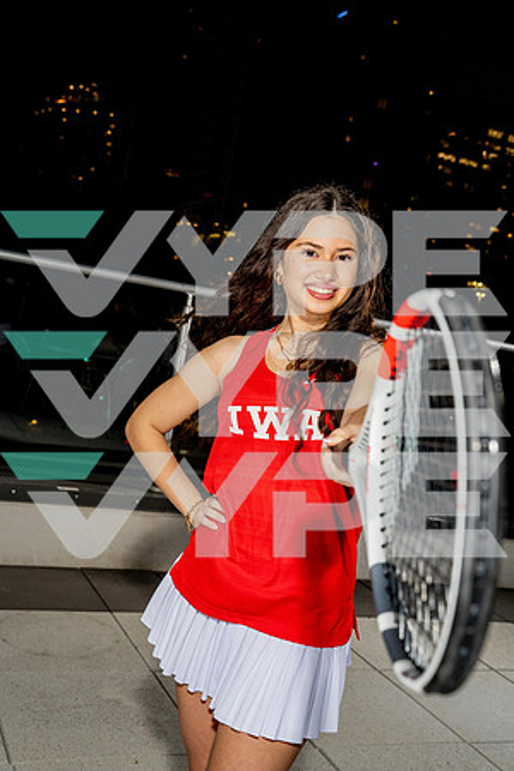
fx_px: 899
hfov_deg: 31.9
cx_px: 257
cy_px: 386
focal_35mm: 42
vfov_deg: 46.4
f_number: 6.3
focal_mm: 42
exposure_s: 1/250
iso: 1600
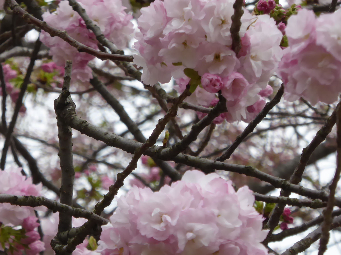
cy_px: 160
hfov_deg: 4.0
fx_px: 4846
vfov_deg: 3.0
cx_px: 88
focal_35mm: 492
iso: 200
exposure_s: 1/320
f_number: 5.6
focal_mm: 47.5
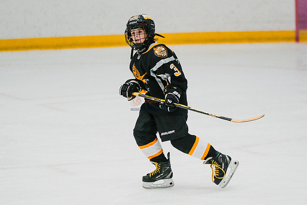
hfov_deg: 8.9
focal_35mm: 231
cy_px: 94
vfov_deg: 5.9
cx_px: 163
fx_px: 1974
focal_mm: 157
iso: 3200
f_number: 3.2
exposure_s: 1/1600
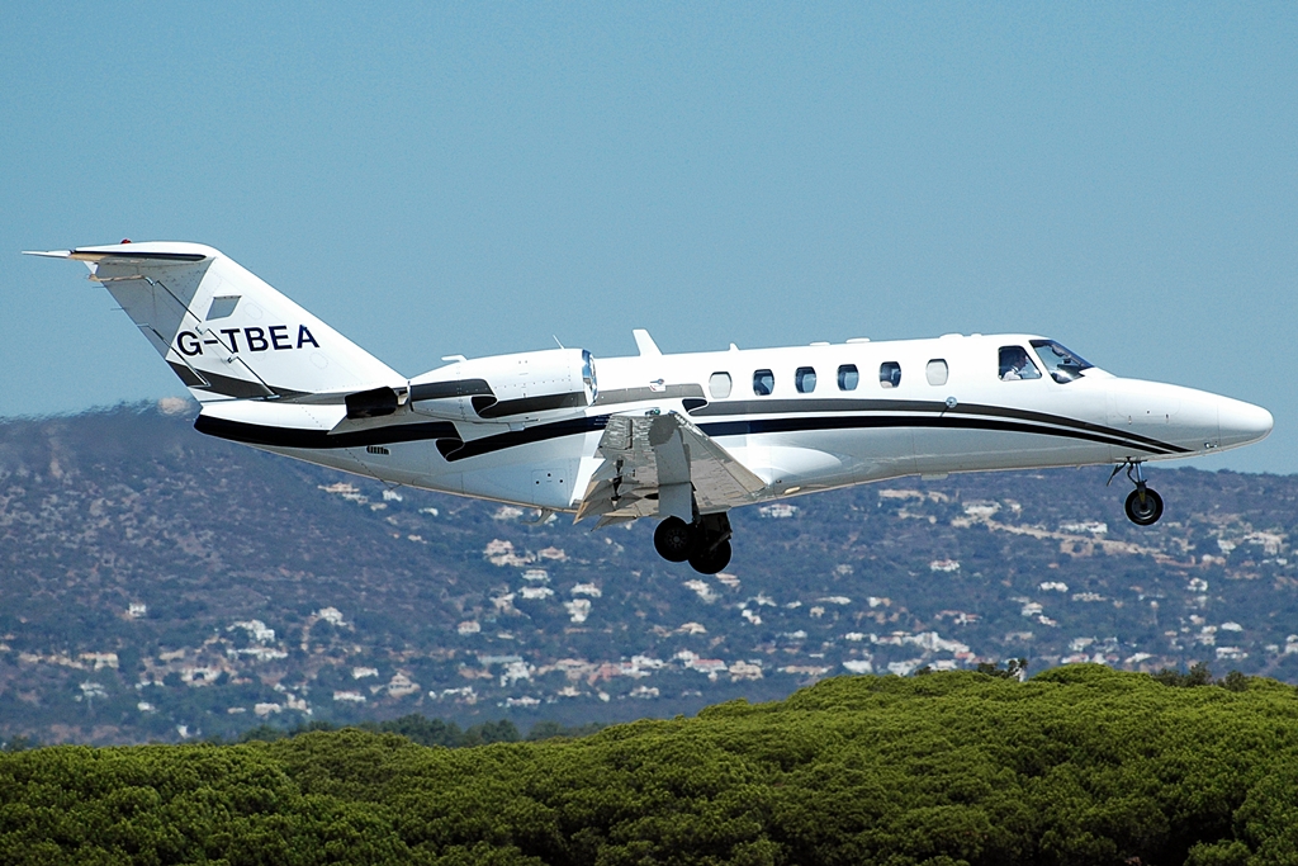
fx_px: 11899
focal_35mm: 330
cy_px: 433
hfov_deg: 6.2
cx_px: 649
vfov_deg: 4.2
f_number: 6.3
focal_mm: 220
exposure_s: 1/2500
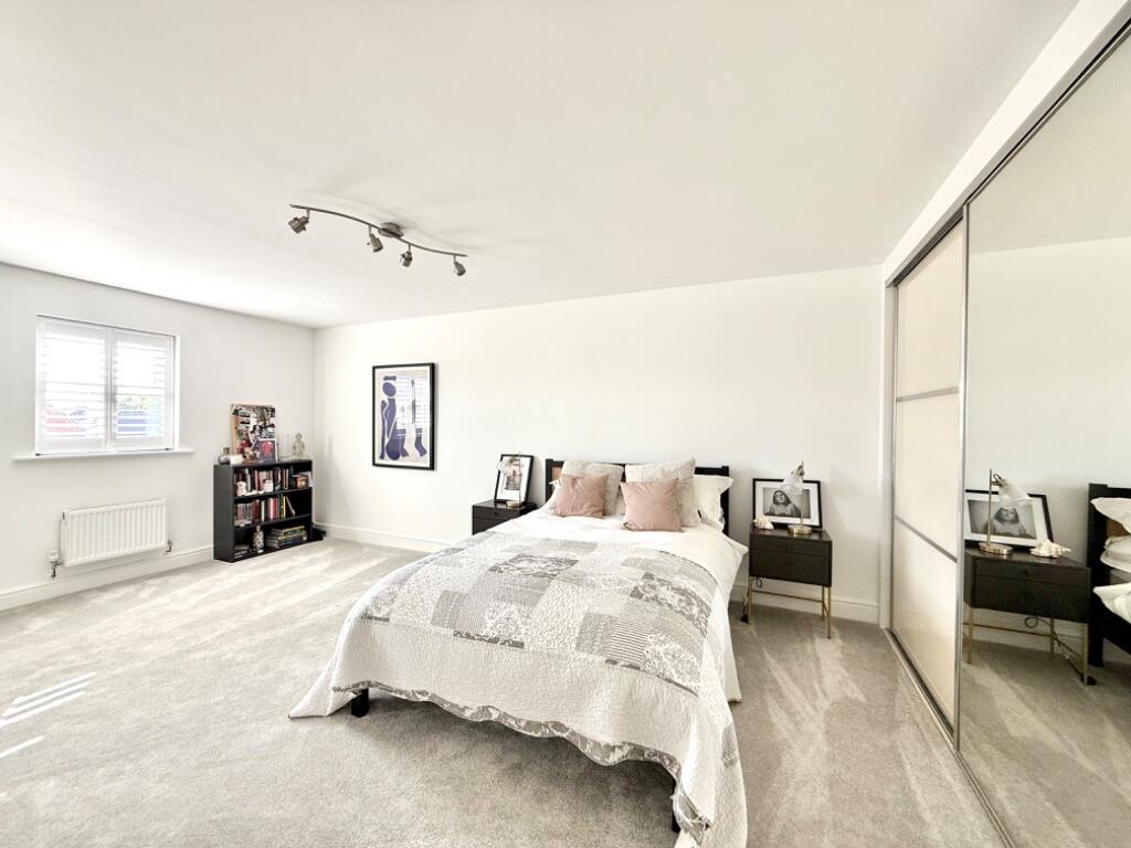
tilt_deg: -0.2
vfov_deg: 85.7
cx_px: 566
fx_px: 457
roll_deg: -1.2
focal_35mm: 14
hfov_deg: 102.1
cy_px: 424
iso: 100
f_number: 2.2
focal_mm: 2.22
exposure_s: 1/99
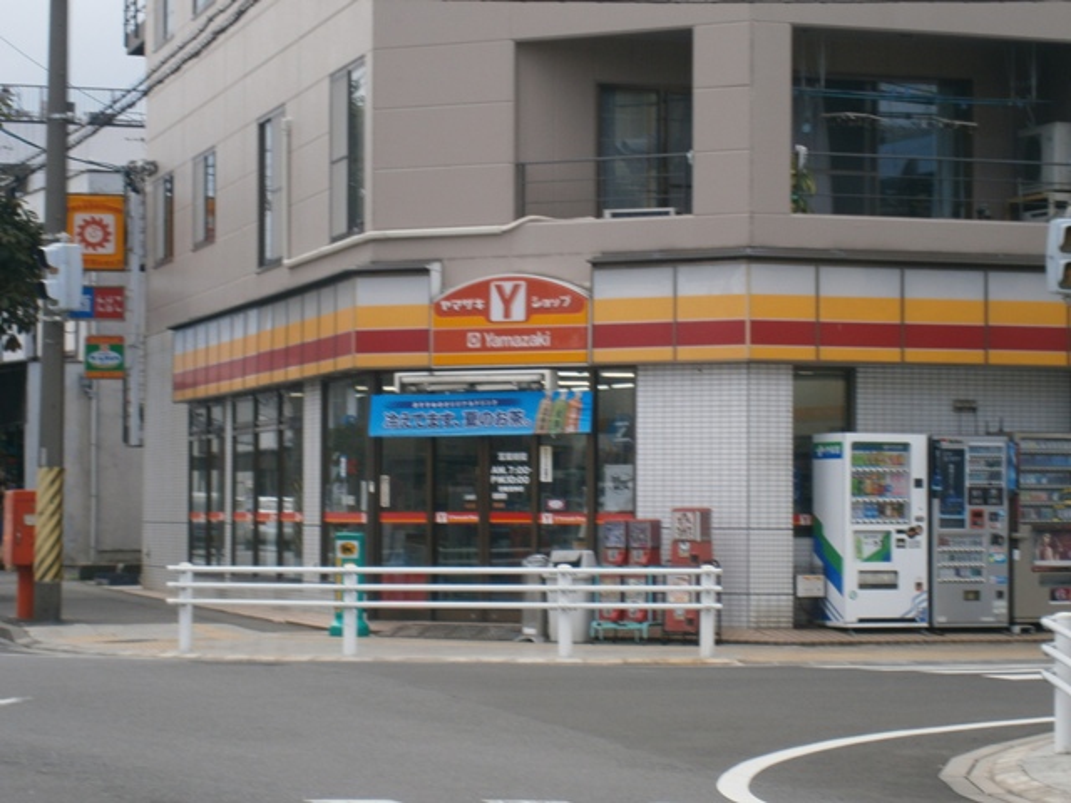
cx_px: 536
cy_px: 402
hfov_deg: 17.7
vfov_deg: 13.3
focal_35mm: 111
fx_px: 3434
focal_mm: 19.6
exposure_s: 1/125
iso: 80
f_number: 5.8
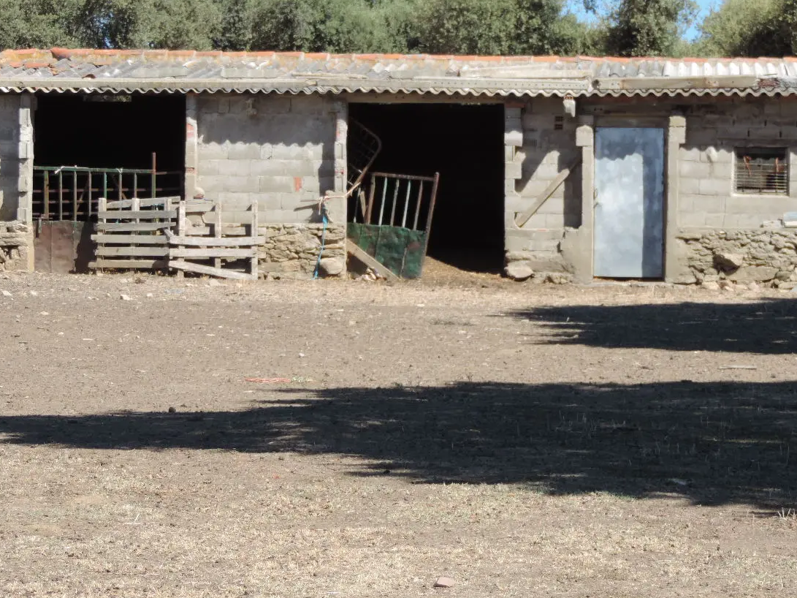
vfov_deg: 9.6
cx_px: 474
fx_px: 3545
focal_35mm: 154
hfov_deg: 12.8
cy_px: 233
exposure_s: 1/400
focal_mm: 18.7
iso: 80
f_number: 4.2
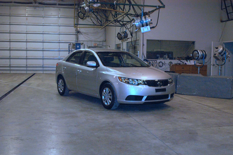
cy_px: 78
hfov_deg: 45.0
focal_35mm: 44
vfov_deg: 30.8
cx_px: 116
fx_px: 281
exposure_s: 1/60
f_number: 9
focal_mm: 29
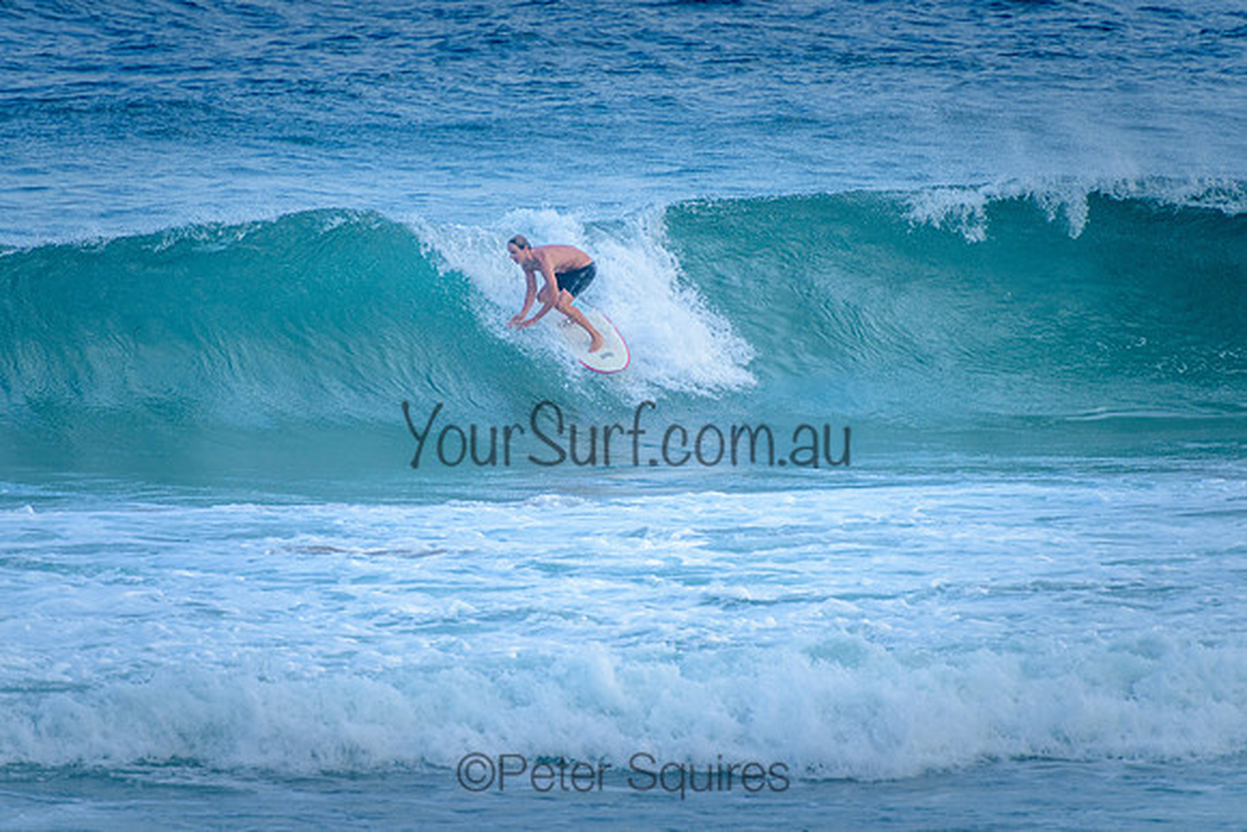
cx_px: 627
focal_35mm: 491
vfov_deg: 2.8
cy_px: 324
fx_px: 16998
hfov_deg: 4.2
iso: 450
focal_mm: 400
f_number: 5.6
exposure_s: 1/1250
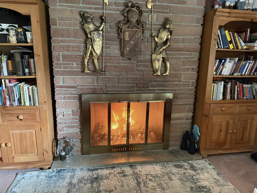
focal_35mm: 24
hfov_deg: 71.6
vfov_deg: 56.8
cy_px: 96
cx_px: 128
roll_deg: -1.2
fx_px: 178
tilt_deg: -14.4
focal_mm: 6.76
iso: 800
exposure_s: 1/59
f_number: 1.78
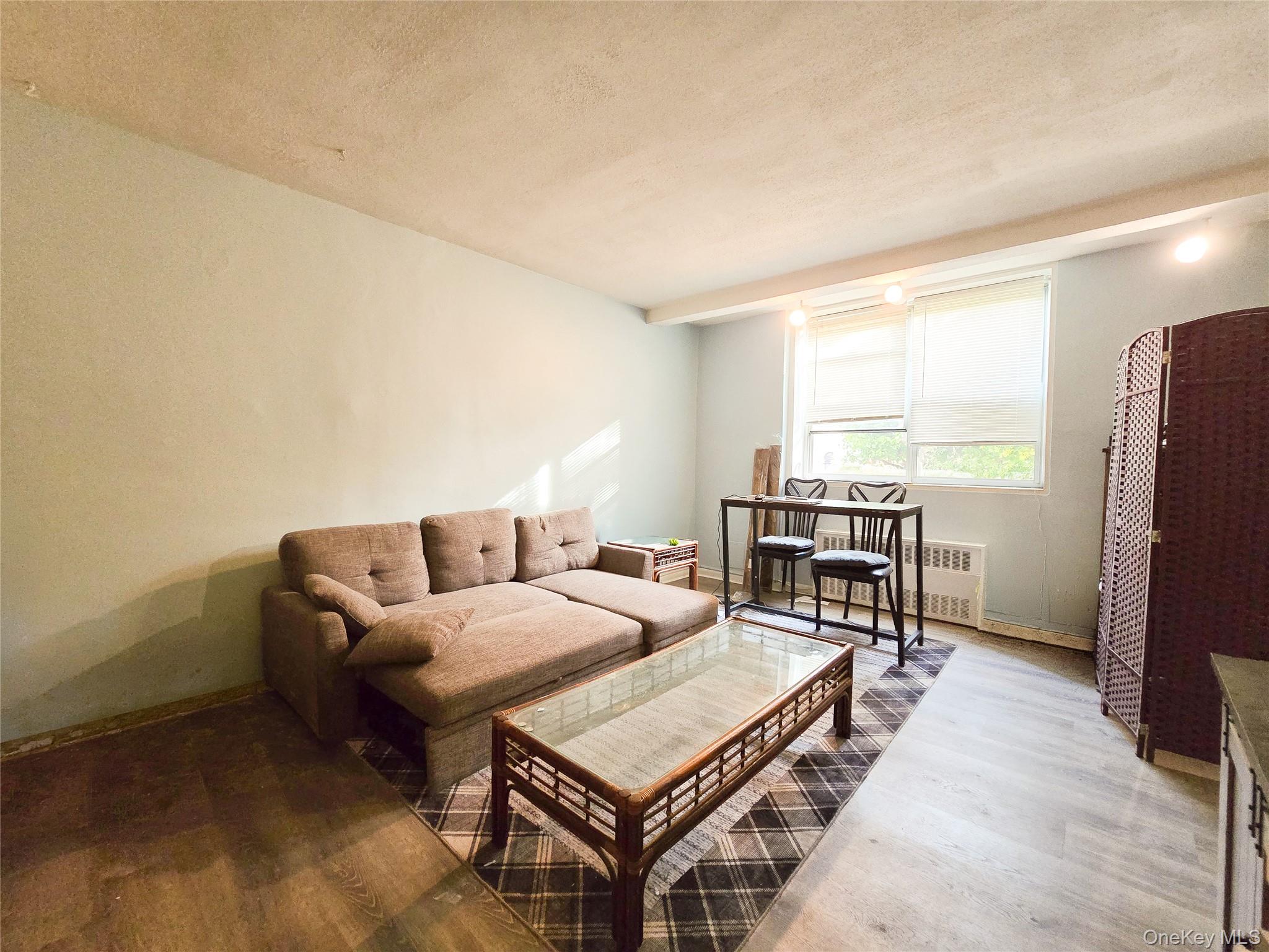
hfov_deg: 106.2
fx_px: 477
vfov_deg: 89.9
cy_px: 476
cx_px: 634
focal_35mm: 13
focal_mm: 2.2
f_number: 2.2
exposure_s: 1/60
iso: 640
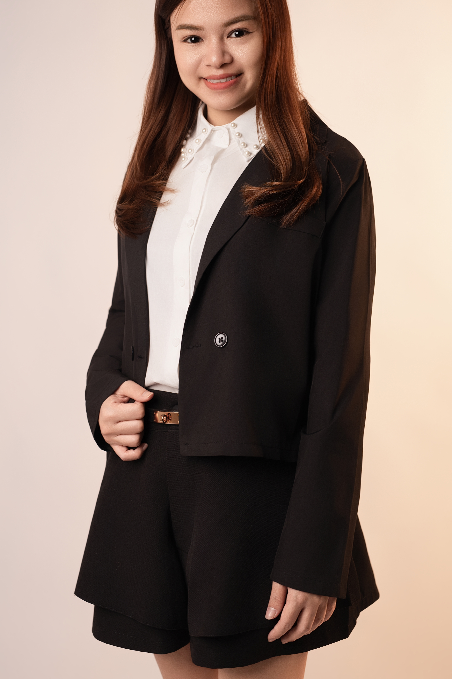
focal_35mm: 62
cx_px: 221
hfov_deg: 21.9
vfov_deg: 32.3
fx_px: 1168
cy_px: 293
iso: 250
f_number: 3.5
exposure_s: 1/160
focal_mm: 50
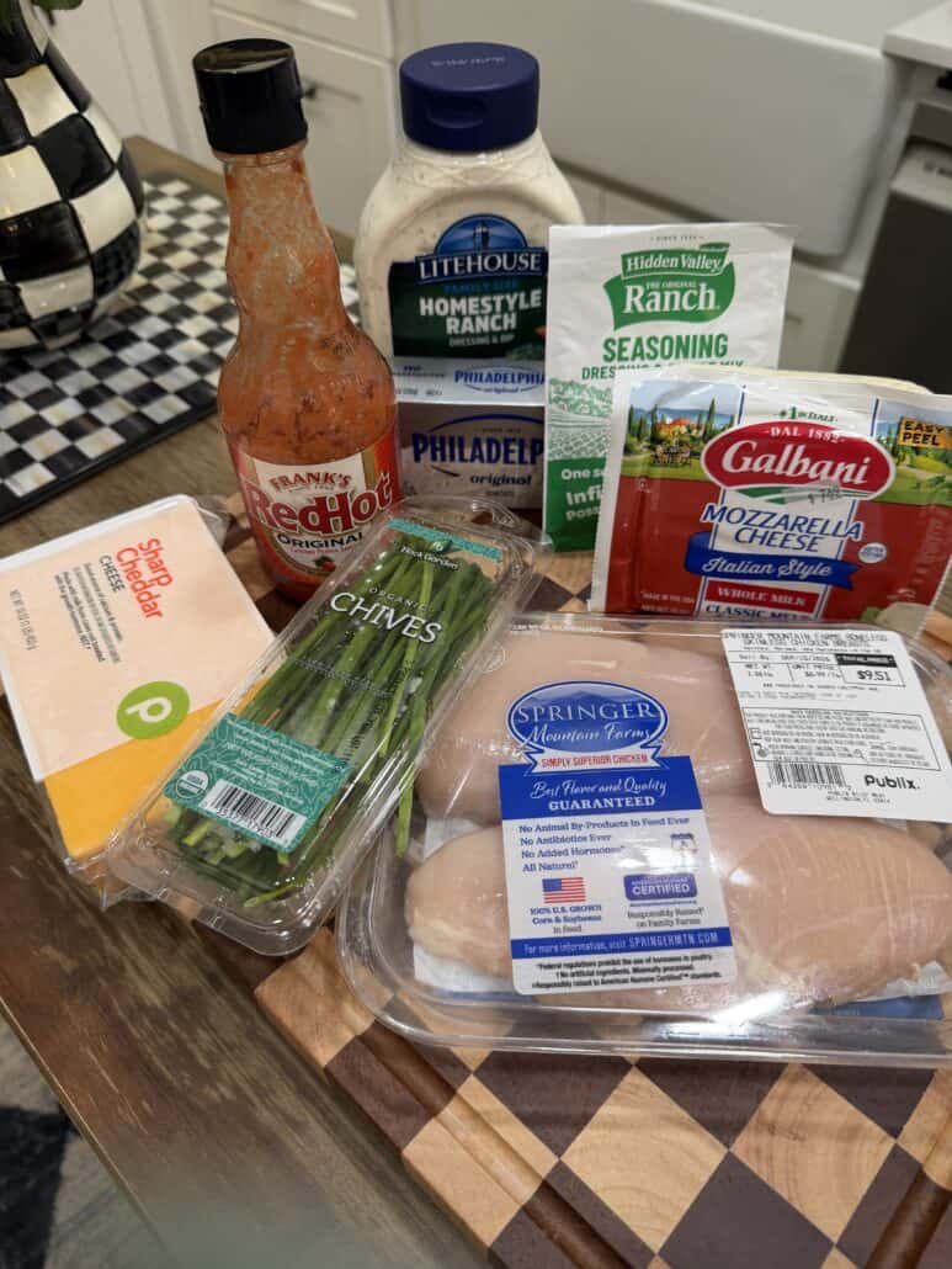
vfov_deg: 71.6
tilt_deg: -48.8
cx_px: 476
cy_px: 634
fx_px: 880
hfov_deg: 56.8
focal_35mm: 24
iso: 100
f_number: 1.78
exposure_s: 1/60
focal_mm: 6.76
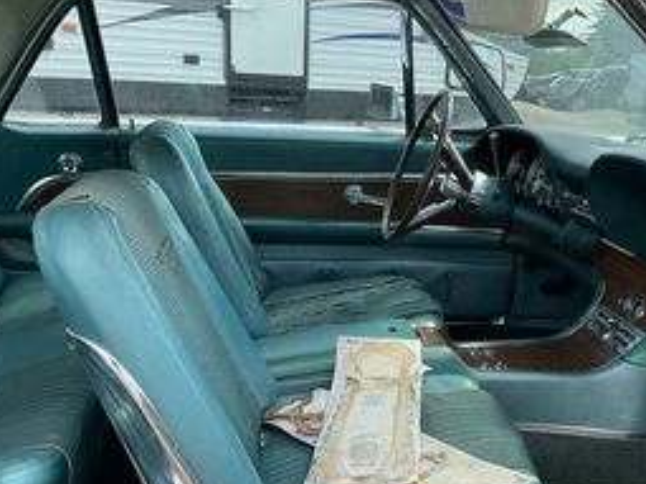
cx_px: 408
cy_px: 370
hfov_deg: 42.6
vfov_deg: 32.2
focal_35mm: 44
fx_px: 821
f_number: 1.8
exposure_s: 1/348
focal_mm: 3
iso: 25
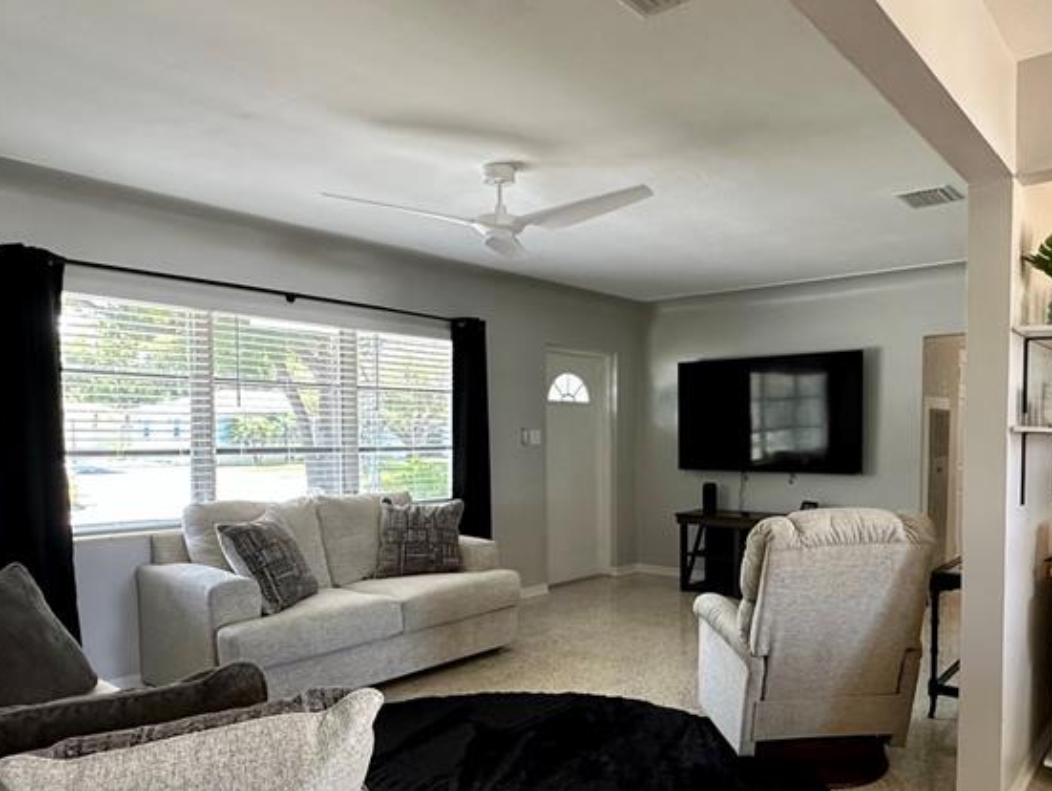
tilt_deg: -1.9
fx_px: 791
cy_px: 474
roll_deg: -0.2
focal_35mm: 26
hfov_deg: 66.9
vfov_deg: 52.8
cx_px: 601
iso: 250
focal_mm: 2.22
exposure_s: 1/120
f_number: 2.2
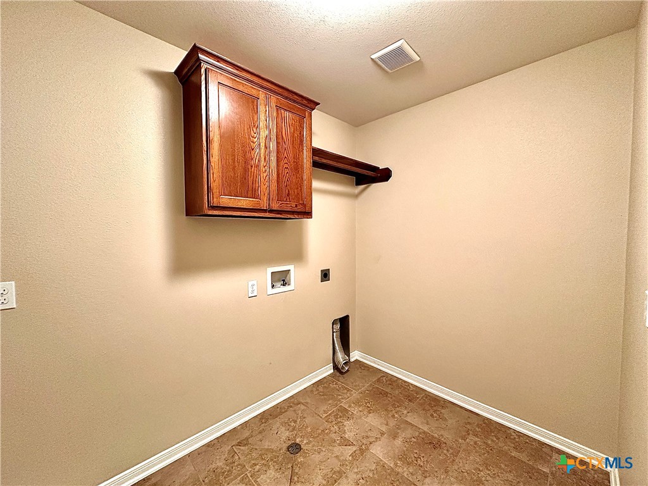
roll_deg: -0.5
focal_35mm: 14
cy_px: 243
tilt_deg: -1.8
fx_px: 262
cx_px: 324
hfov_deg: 102.1
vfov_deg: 85.7
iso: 400
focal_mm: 2.22
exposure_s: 1/60
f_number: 2.2
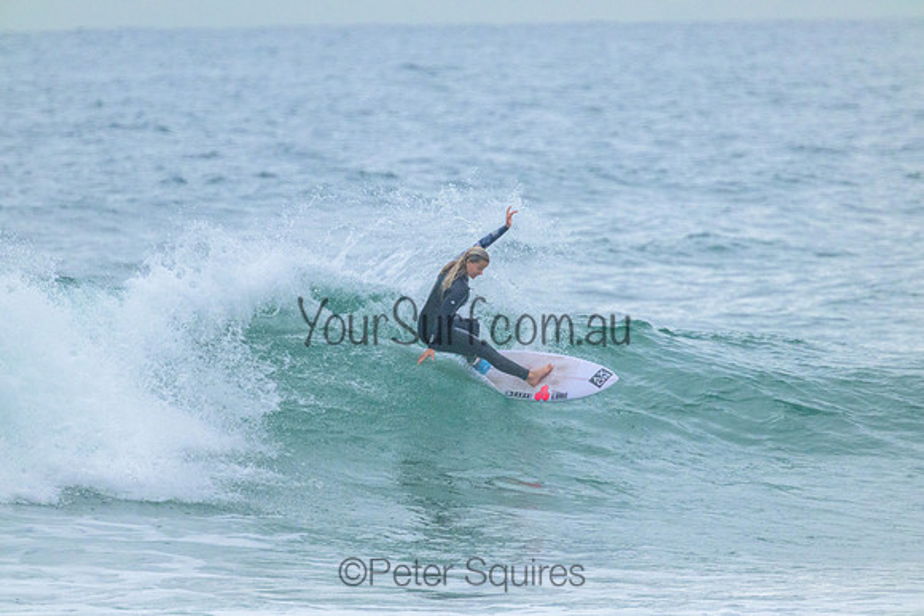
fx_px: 20537
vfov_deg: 1.7
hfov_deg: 2.6
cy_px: 308
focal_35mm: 800
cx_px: 462
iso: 4500
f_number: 11
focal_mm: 800
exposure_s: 1/1600
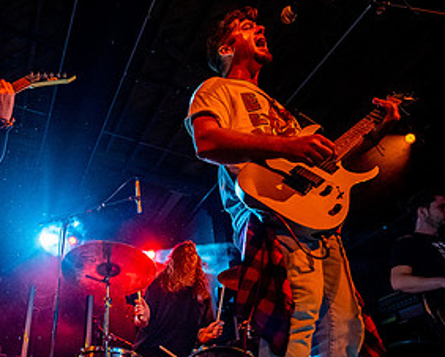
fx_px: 356
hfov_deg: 61.9
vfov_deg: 51.2
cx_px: 137
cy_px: 263
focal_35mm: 27
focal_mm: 14
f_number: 2.8
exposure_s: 1/320
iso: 2000
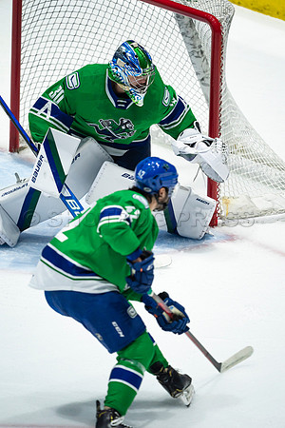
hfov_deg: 2.3
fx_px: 7124
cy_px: 214
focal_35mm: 600
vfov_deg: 3.4
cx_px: 142
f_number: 4
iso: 2000
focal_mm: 600
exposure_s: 1/1000
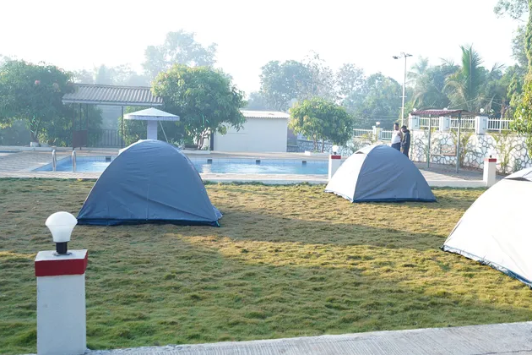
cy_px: 164
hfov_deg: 47.5
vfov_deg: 33.4
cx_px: 361
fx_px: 591
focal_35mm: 40
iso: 100
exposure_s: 1/80
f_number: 4.5
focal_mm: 28
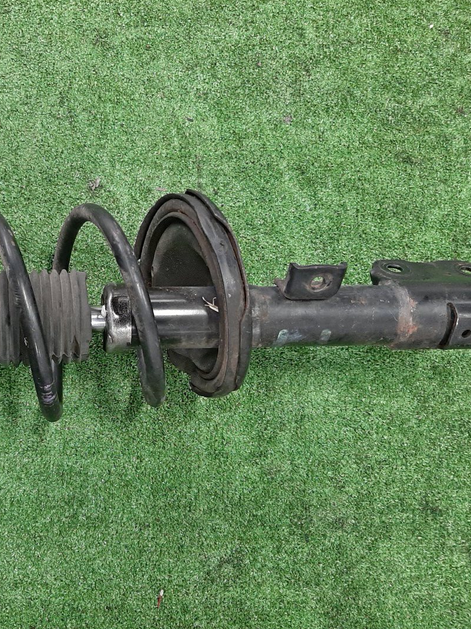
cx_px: 142
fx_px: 635
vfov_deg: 52.6
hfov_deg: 40.0
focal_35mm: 35
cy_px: 314
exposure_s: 1/50
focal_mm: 3.93
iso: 230
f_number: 1.7
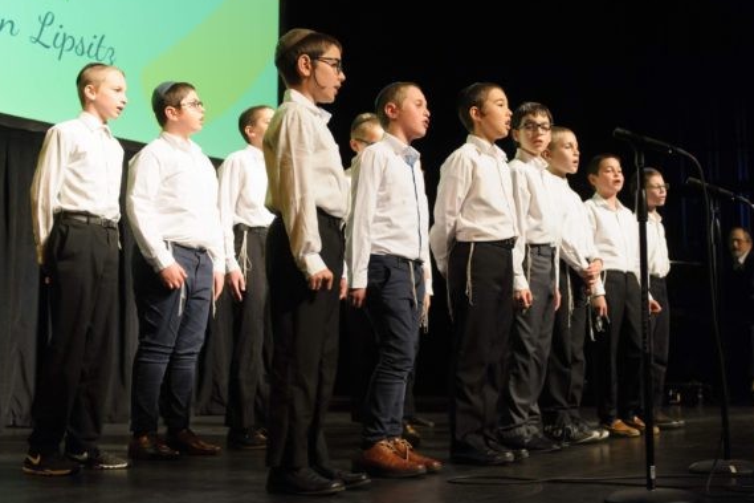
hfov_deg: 36.8
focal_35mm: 54
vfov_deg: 25.0
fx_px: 1131
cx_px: 413
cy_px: 214
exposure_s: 1/100
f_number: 2.8
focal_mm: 40
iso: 2500
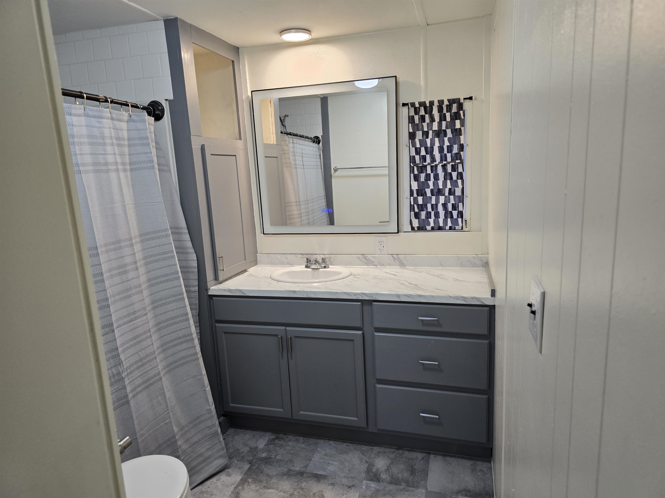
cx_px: 332
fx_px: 442
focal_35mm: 23
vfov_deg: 58.9
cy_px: 249
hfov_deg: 73.9
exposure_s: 1/120
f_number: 1.7
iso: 160
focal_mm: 6.3
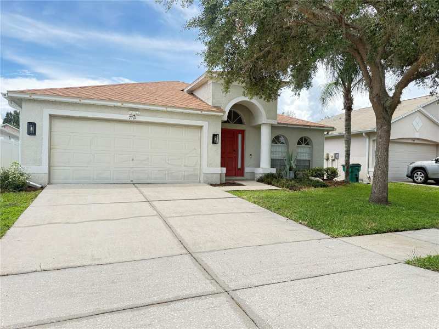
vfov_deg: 56.8
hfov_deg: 71.6
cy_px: 164
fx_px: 304
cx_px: 220
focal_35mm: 24
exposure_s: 1/1139
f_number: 1.78
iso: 80
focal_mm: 6.76
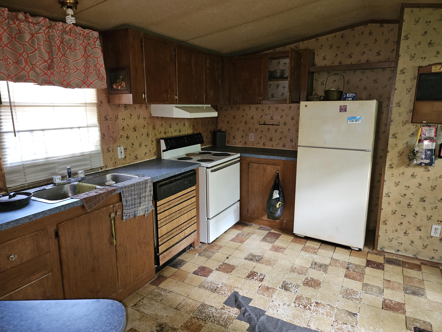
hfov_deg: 73.9
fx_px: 294
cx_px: 221
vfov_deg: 58.9
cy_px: 166
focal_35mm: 23
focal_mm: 5.4
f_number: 1.8
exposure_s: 1/8
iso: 500
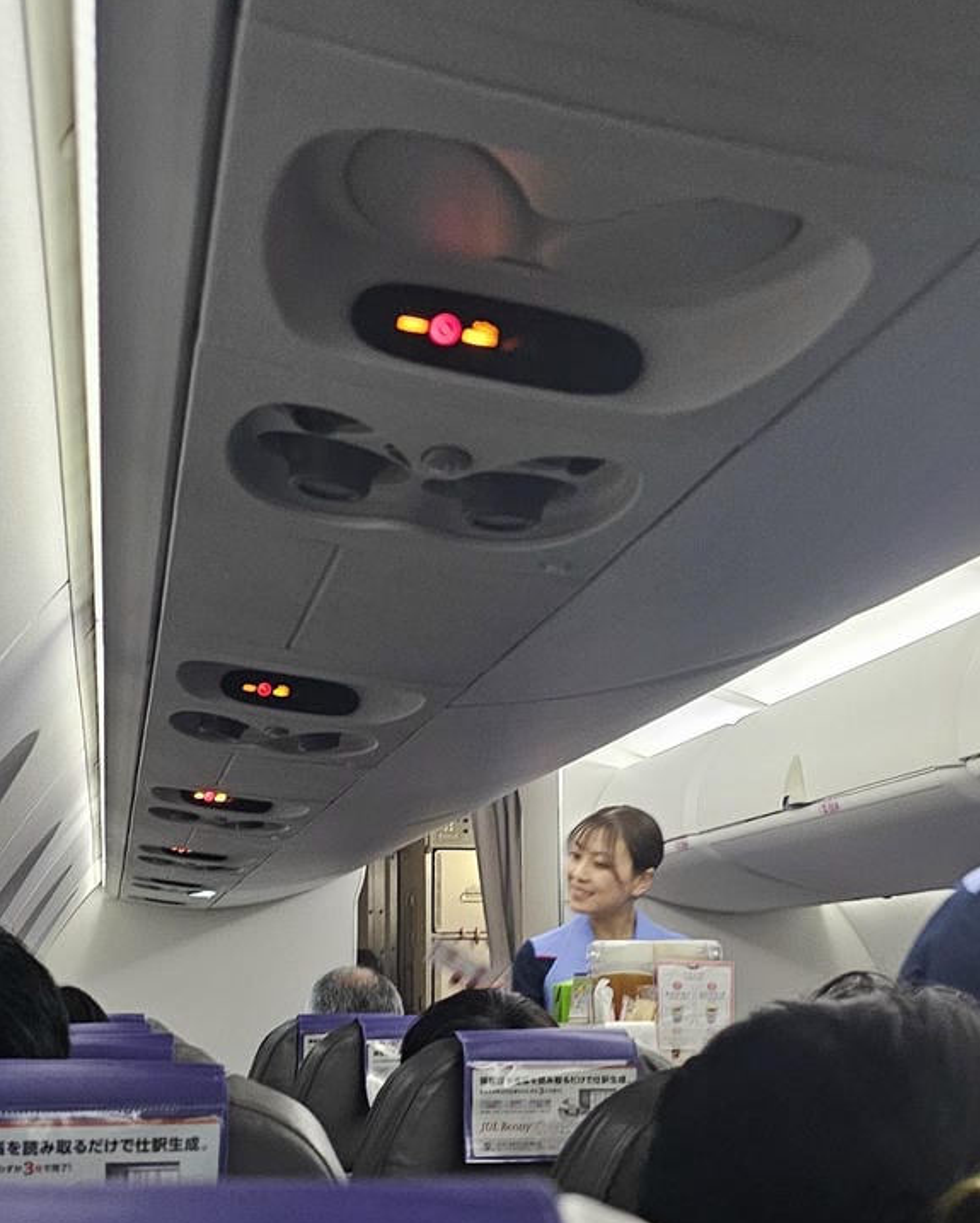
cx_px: 476
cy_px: 852
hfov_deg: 30.3
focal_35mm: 50
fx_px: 1812
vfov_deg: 36.8
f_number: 1.7
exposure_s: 1/33
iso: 640
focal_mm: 6.3
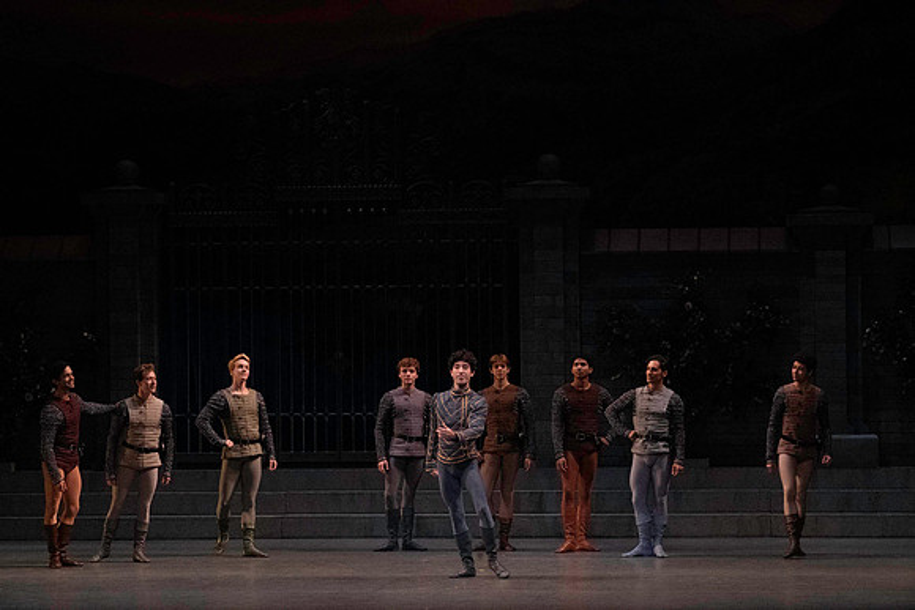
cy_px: 305
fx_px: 3000
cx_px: 458
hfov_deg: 17.3
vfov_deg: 11.6
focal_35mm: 118
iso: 20000
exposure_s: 1/400
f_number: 14
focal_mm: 118
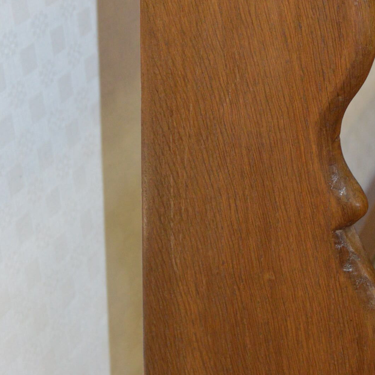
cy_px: 58
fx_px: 1289
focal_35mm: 105
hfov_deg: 16.3
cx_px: 343
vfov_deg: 16.4
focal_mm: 29
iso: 1250
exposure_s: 1/60
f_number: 4.5
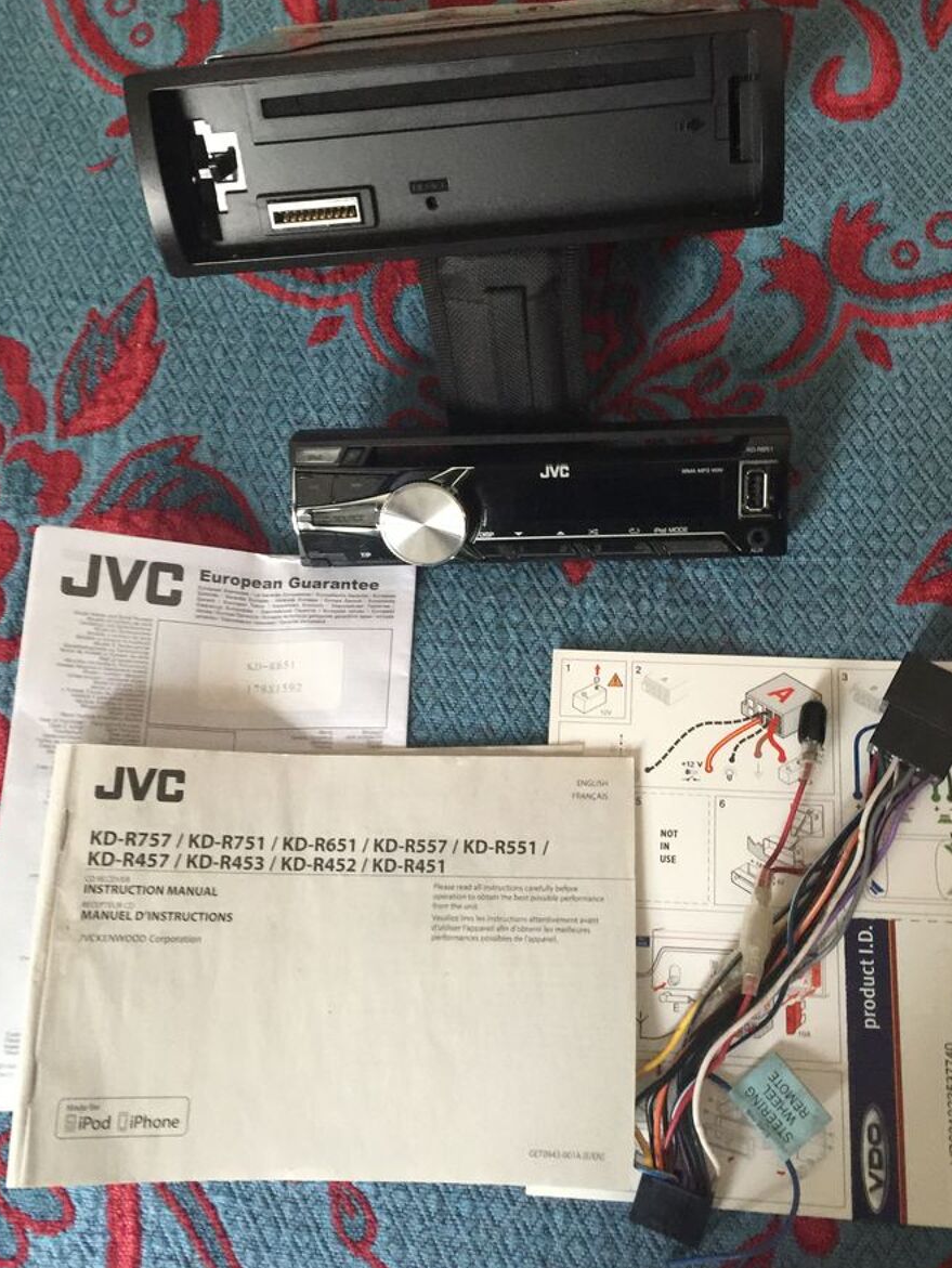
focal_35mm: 33
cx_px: 532
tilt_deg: -72.7
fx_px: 1209
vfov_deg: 55.3
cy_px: 629
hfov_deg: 42.9
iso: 125
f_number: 2.2
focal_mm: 4.15
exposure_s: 1/8
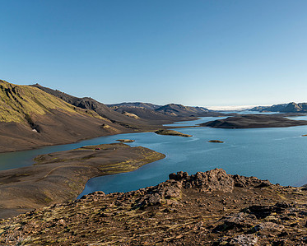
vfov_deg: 42.3
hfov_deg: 49.8
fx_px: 318
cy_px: 122
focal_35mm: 35
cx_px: 224
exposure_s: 1/125
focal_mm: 24
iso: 200
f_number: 10
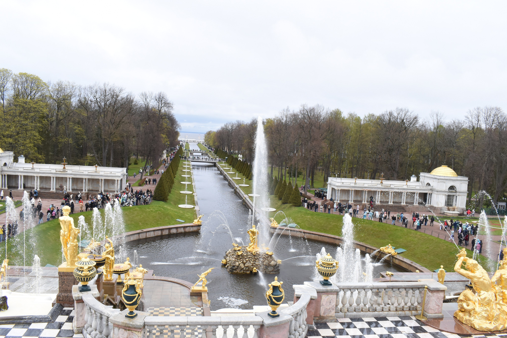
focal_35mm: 27
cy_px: 169
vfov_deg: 47.9
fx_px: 380
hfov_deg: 67.4
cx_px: 254
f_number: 13
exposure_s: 1/400
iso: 800
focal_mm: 18
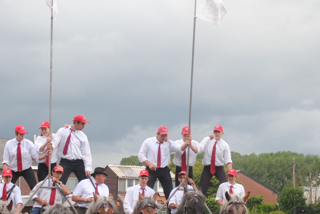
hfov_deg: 18.5
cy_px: 142
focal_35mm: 110
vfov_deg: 12.5
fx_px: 979
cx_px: 127
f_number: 5.6
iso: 110
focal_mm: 40
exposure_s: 1/125
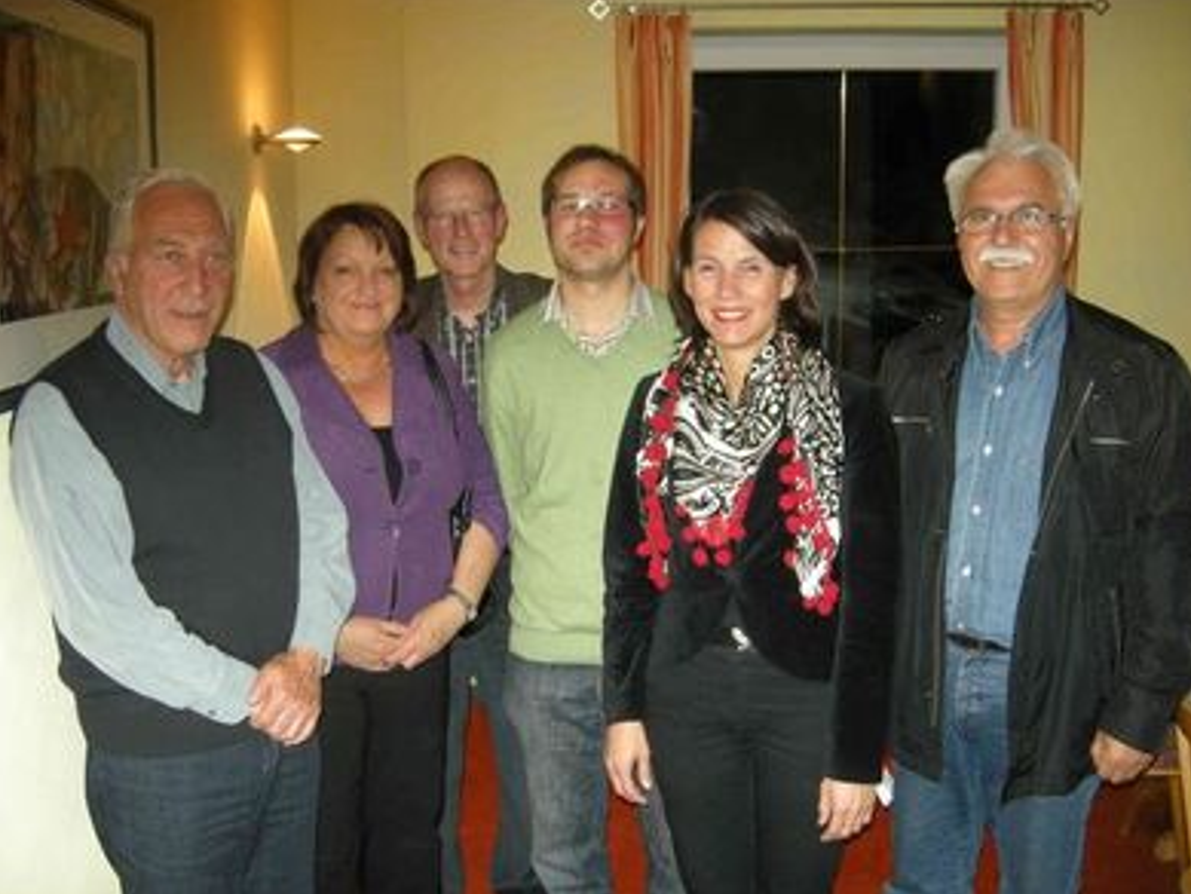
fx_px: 1239
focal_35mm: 36
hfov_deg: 51.3
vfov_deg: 39.7
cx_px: 600
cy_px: 450
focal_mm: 7.5
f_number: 2.7
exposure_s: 1/60
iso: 150
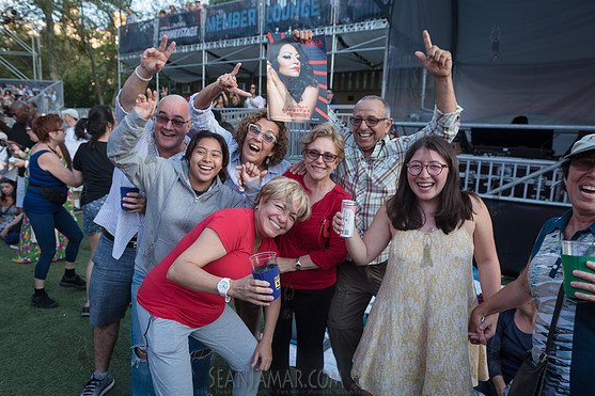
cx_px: 288
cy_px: 197
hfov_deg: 71.5
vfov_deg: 51.3
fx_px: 413
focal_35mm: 25
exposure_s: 1/160
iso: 200
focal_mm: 24
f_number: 4
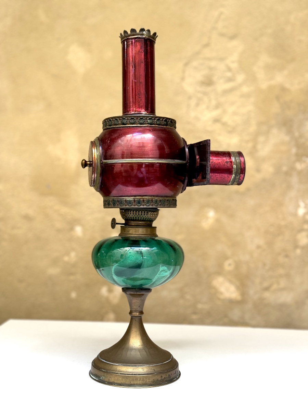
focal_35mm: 48
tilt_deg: -0.3
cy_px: 206
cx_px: 154
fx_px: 569
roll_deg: -0.4
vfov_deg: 39.7
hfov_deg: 30.3
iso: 100
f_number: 1.78
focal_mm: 6.76
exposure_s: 1/60
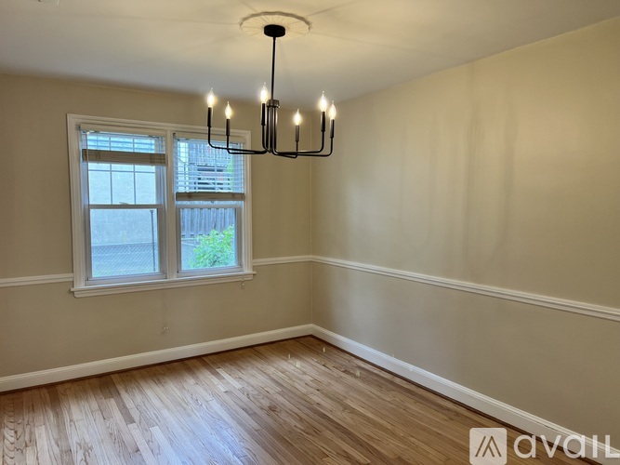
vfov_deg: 53.0
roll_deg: +0.7
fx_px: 466
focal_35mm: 26
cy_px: 232
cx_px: 310
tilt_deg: -3.2
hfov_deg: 67.3
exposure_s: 1/60
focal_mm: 5.7
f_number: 1.5
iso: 64
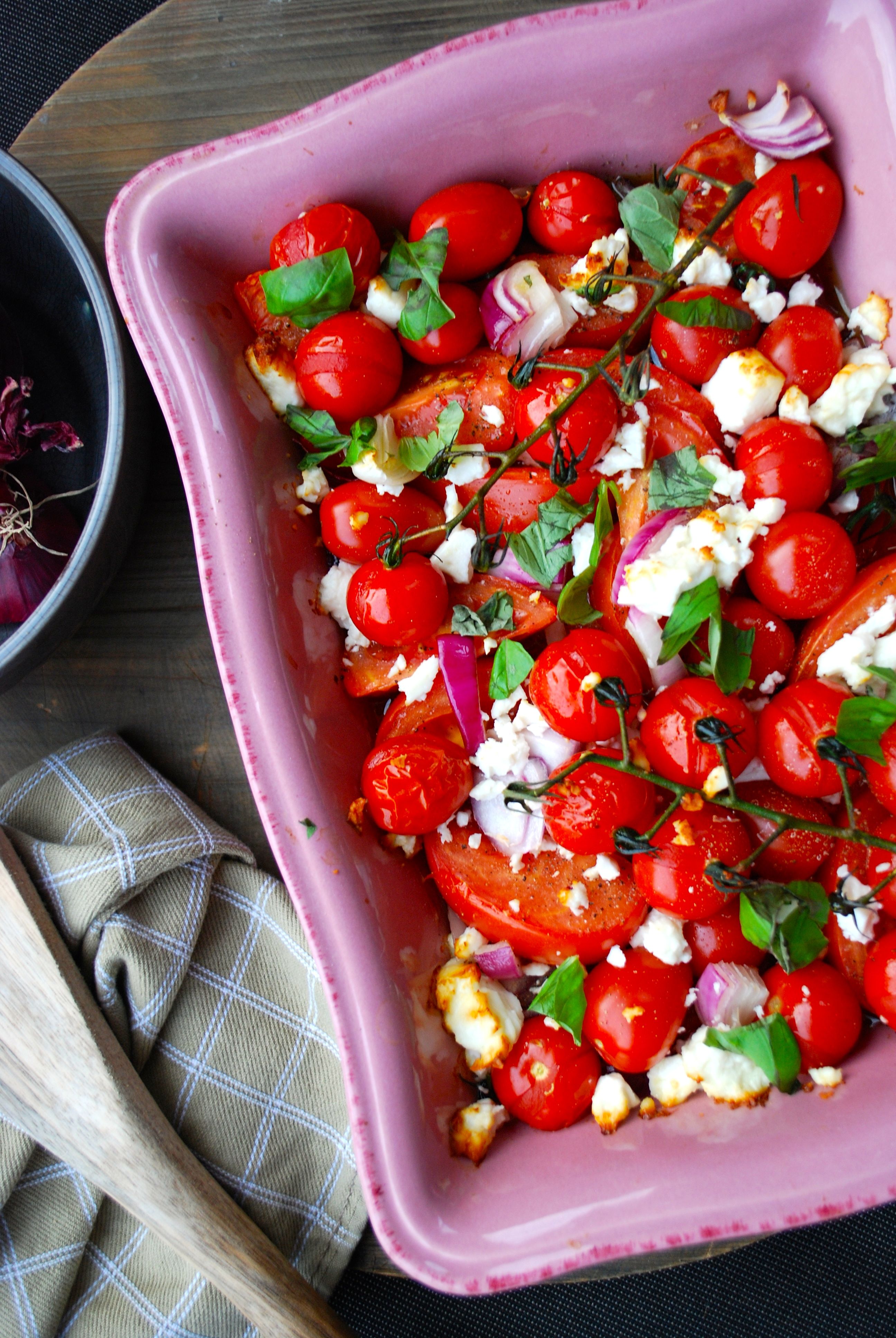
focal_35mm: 36
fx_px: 1340
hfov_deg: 37.0
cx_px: 448
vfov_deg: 53.1
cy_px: 669
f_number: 4.2
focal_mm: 24
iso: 320
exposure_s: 1/60
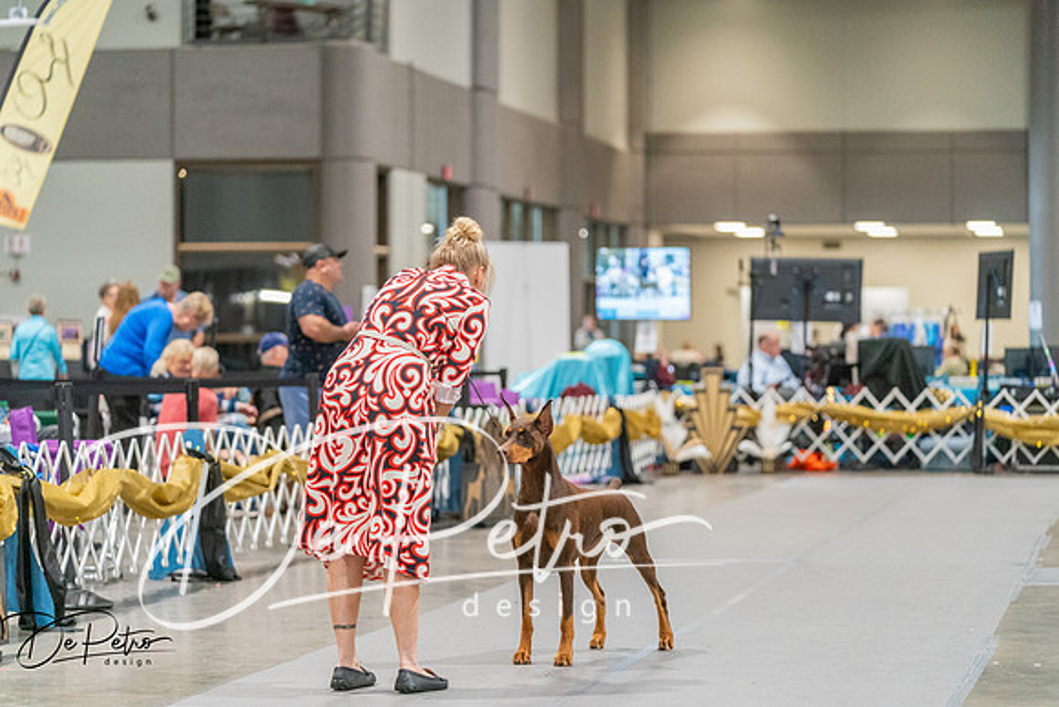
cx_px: 530
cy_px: 354
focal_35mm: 119
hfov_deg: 17.2
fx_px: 3501
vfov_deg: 11.5
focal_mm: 119
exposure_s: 1/250
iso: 6400
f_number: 2.8
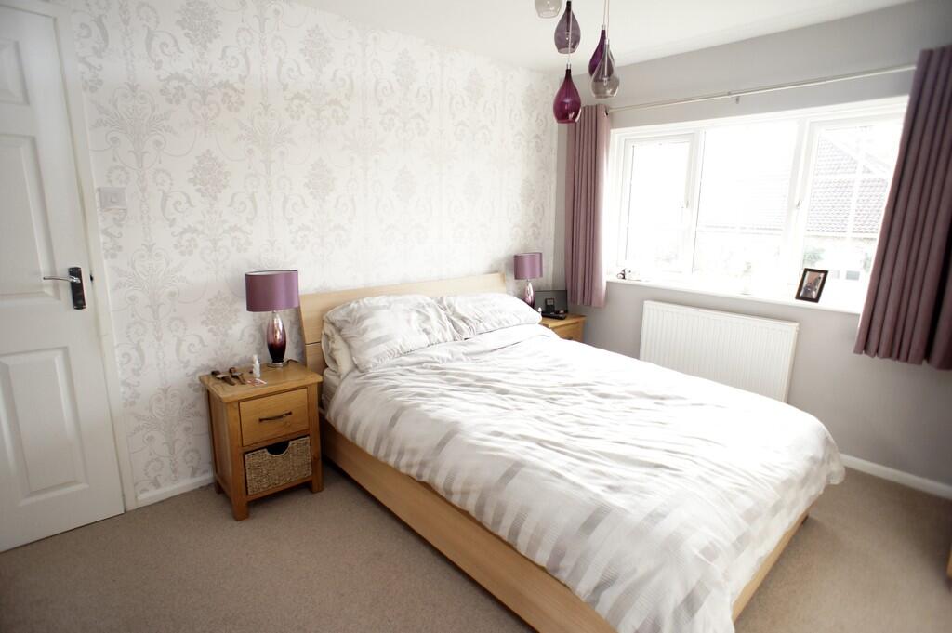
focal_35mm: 24
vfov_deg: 53.1
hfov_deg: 73.8
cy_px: 316
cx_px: 476
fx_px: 634
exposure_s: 1/60
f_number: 2.8
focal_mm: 16
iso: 400
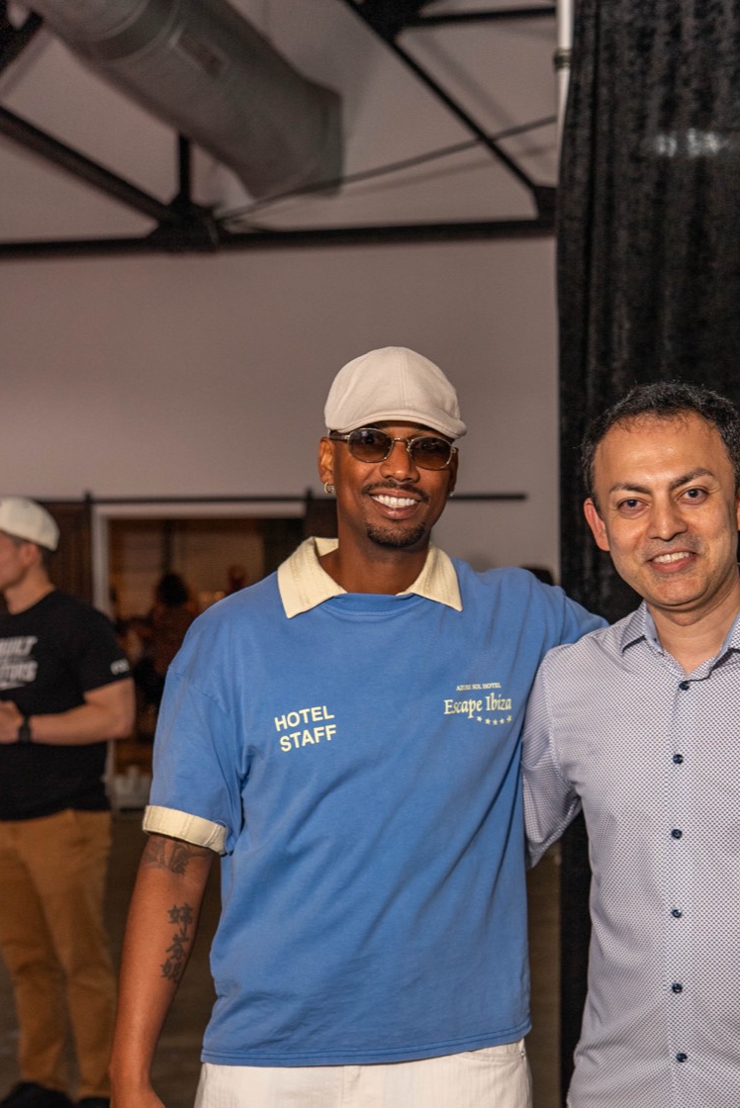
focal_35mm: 50
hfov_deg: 26.9
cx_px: 494
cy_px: 751
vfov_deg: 39.1
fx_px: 1540
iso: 1000
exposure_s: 1/200
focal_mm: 35
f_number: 2.8
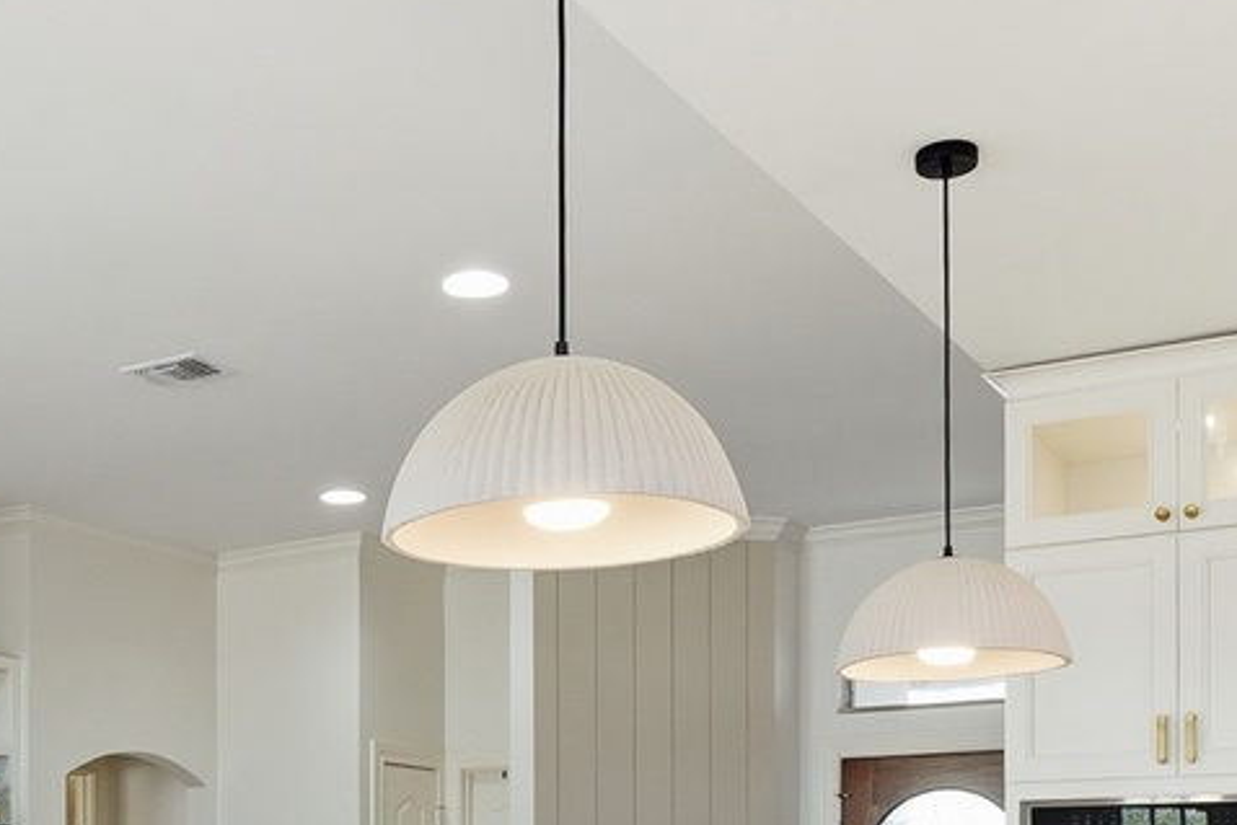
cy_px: 988
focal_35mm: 44
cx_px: 444
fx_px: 1512
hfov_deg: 44.0
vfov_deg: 27.0
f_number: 6.3
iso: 200
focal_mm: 9
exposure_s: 1/100
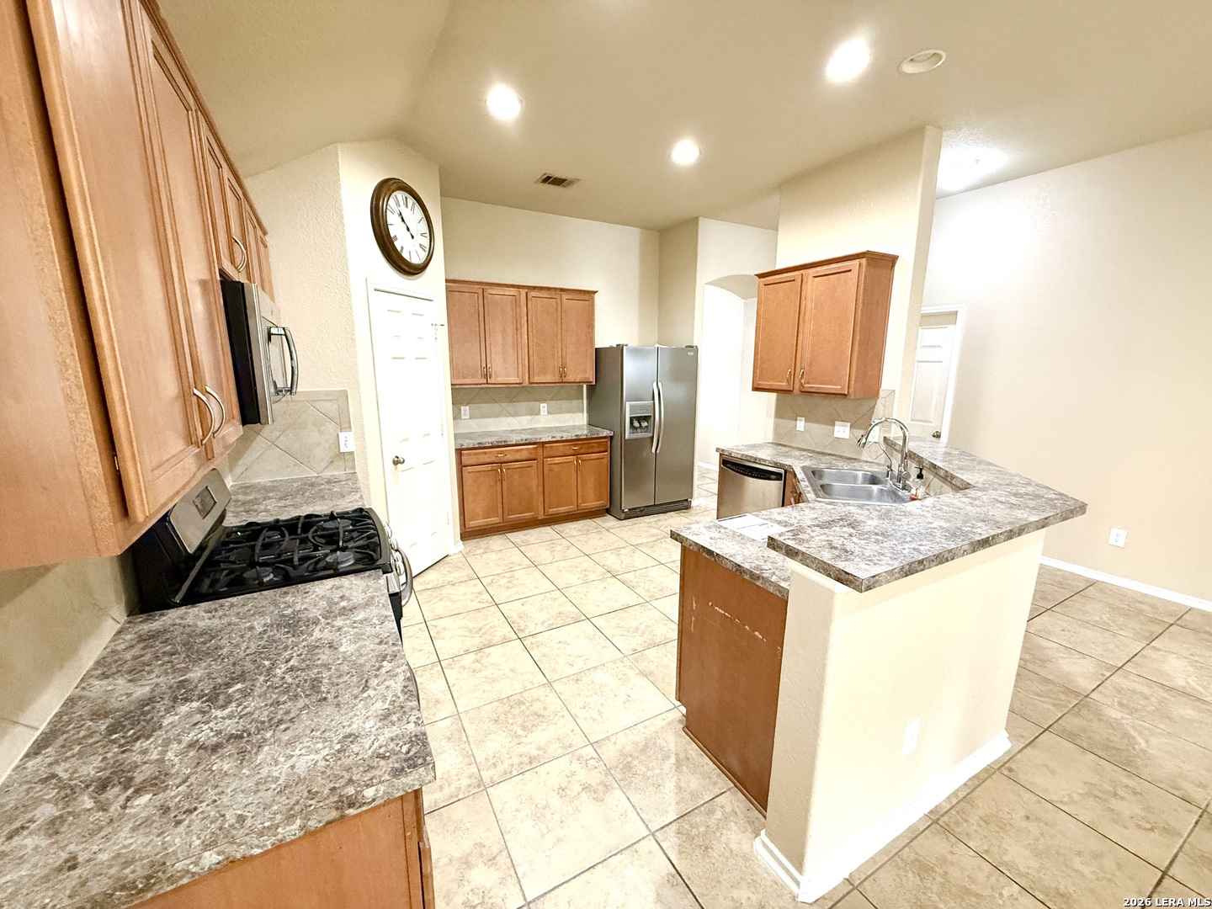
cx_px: 606
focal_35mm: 14
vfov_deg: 85.7
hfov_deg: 102.1
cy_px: 454
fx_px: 490
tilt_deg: -10.5
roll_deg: -0.5
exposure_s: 1/60
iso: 500
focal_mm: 2.22
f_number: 2.2
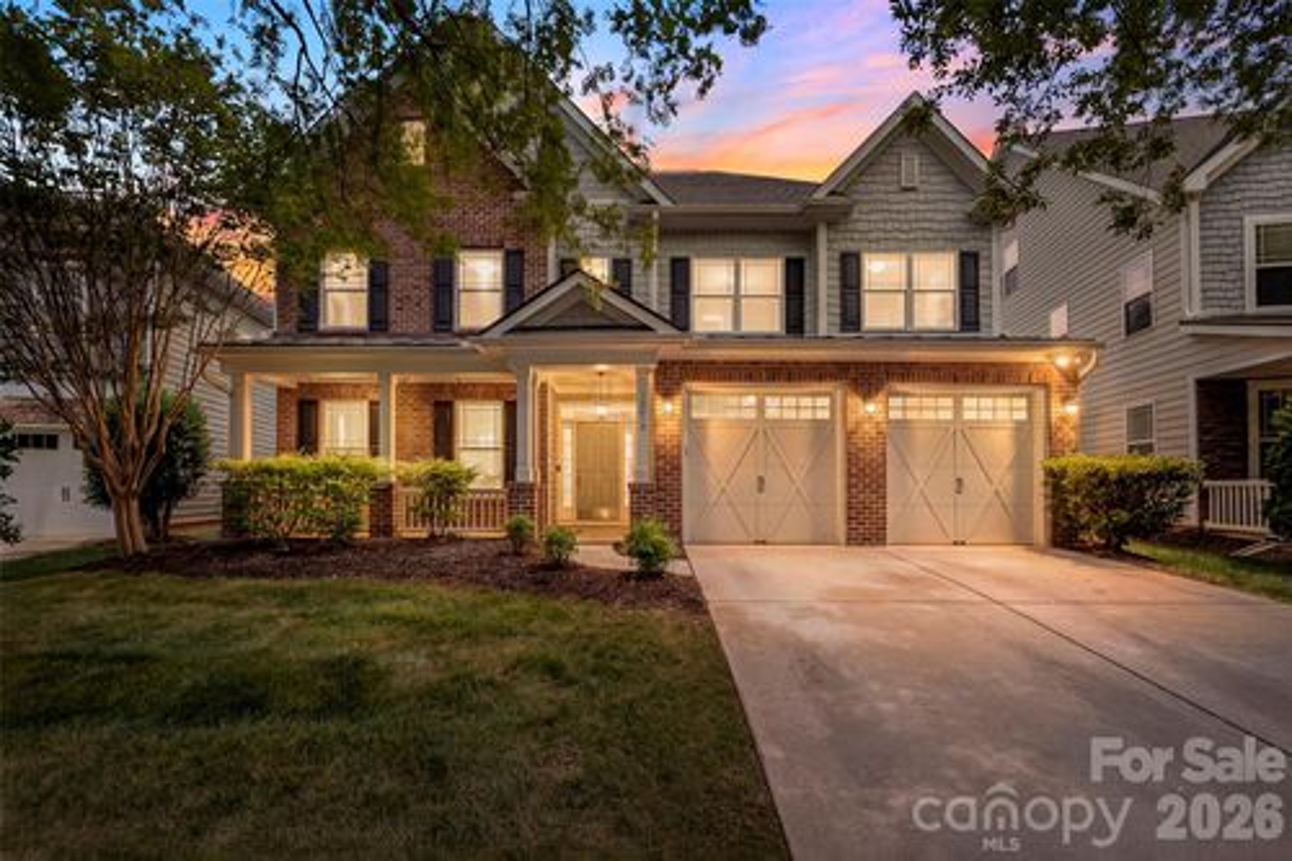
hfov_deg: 95.0
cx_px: 646
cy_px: 430
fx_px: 592
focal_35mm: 16
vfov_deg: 72.0
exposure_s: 1/40
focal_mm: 16.5
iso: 100
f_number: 11
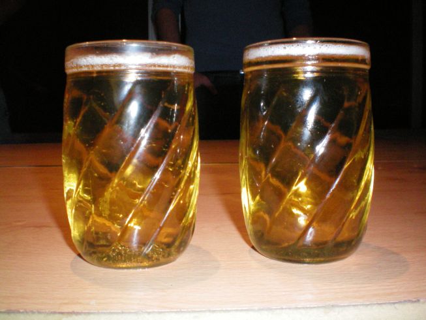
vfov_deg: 37.7
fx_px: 468
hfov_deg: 49.0
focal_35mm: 38
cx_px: 213
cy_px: 160
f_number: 4.6
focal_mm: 6.3
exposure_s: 1/60
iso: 400
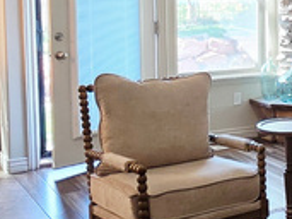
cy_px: 38
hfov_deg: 21.7
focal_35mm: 78
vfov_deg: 18.7
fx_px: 658
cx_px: 412
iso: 200
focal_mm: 2.2
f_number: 1.9
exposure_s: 1/120
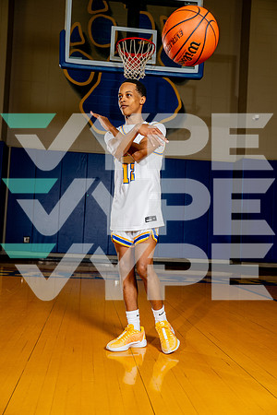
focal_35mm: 38
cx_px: 138
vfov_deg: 50.7
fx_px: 439
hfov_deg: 35.1
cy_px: 208
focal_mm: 38
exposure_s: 1/250
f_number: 4
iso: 160
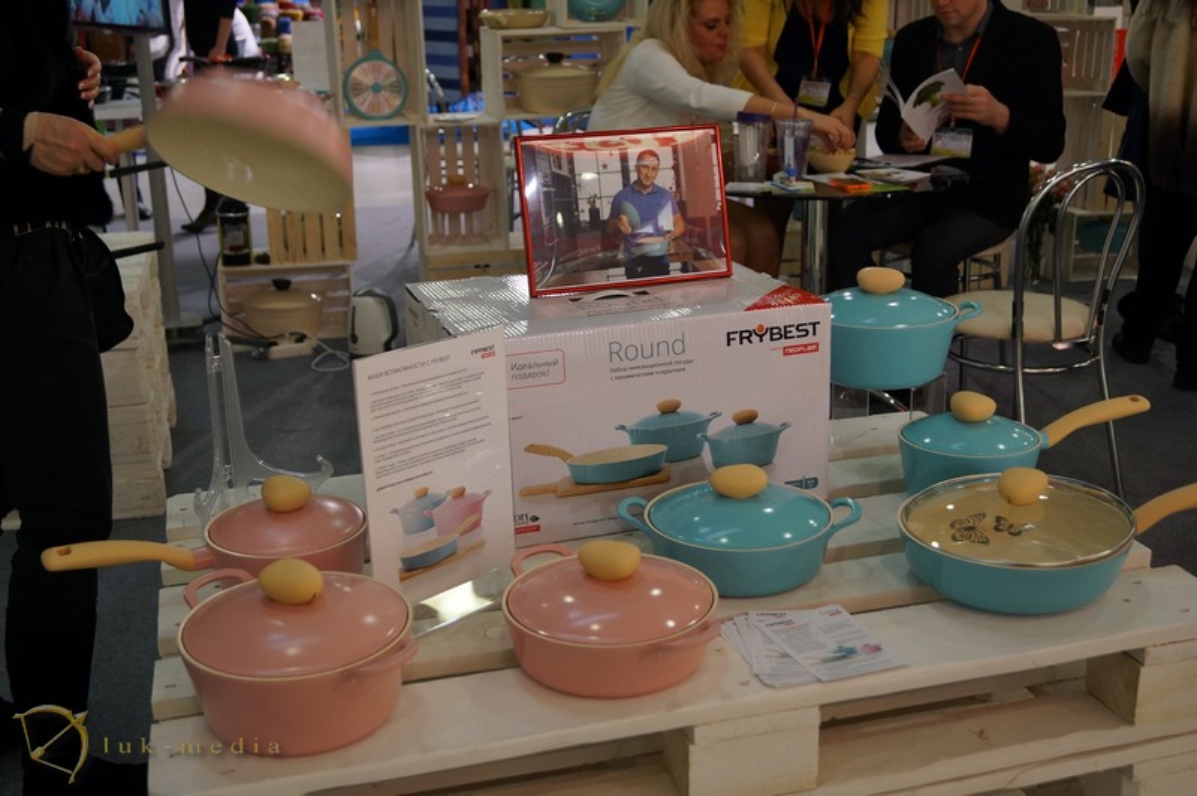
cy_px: 398
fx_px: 1296
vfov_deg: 34.2
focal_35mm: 39
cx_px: 598
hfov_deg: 49.6
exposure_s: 1/60
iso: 500
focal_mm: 26
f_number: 4
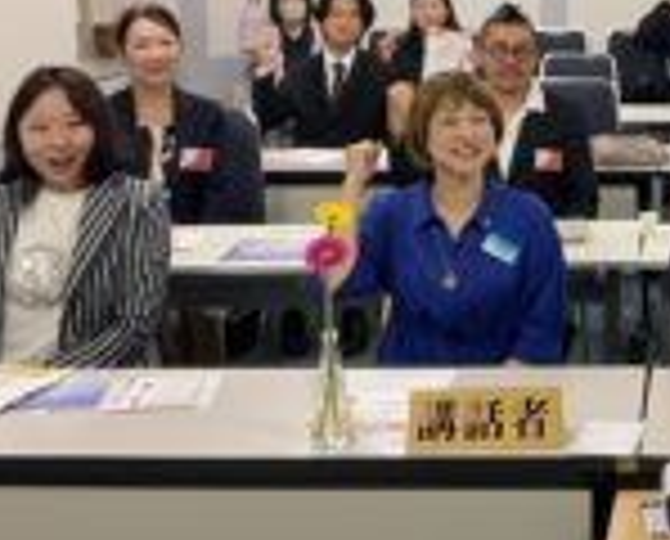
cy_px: 43
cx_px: 681
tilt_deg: -6.1
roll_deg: -0.1
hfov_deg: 25.3
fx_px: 1412
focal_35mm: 71
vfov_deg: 21.1
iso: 50
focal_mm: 3
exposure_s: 1/50
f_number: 1.8
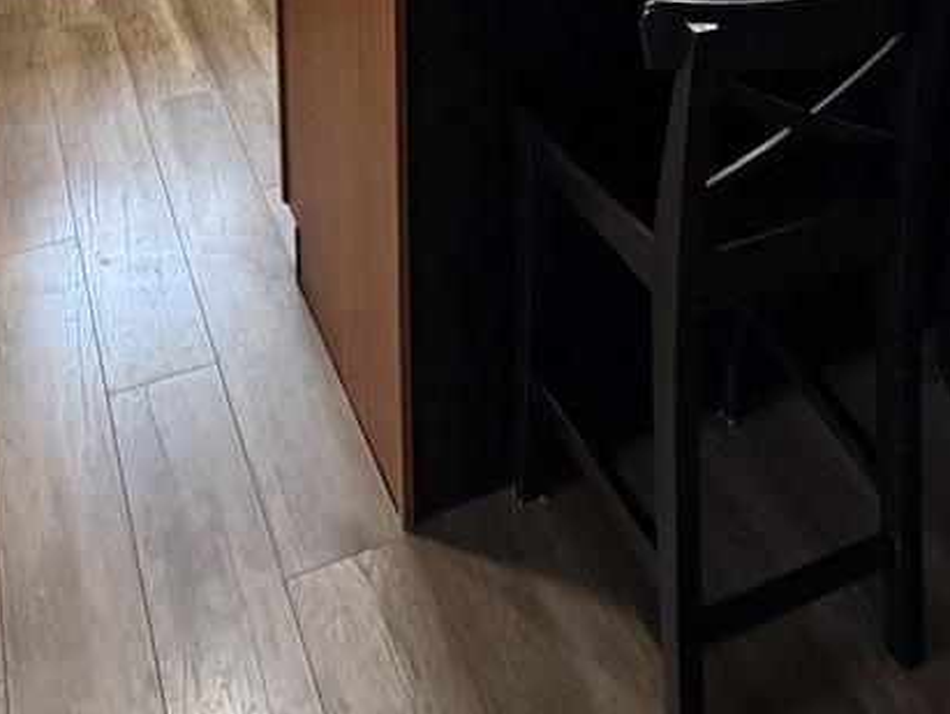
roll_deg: +0.1
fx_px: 1346
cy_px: -439
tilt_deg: -7.9
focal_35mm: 49
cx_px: 525
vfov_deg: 22.5
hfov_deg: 38.8
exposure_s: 1/60
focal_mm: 2.22
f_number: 2.2
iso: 400
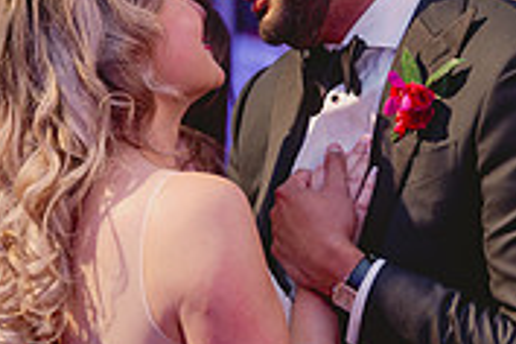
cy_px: 271
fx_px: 2551
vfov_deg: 7.7
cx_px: 275
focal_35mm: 178
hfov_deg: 11.5
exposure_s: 1/50
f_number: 2.8
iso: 500
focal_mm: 70
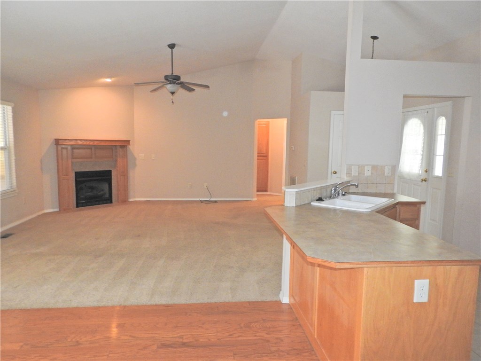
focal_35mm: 24
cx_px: 240
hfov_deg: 71.6
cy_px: 180
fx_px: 333
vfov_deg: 56.8
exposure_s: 1/30
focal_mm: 4.3
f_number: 3.3
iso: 400
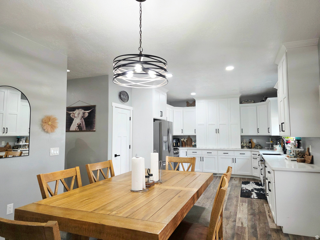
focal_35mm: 23
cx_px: 160
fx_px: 213
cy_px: 120
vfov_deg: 58.9
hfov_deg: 73.9
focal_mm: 6.3
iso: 320
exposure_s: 1/120
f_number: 1.7
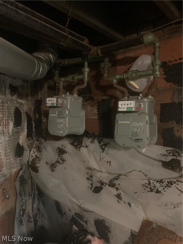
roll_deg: +1.6
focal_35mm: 26
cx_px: 92
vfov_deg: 67.3
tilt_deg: -0.7
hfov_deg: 53.1
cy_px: 122
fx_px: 183
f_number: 1.8
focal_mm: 4.25
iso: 1600
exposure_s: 1/15
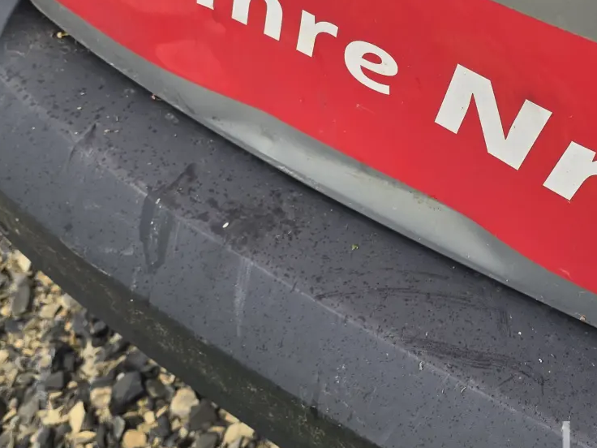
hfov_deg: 31.7
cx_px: 434
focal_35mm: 60
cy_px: 75
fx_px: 1035
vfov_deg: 24.0
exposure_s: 1/180
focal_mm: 6.3
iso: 32
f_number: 1.7
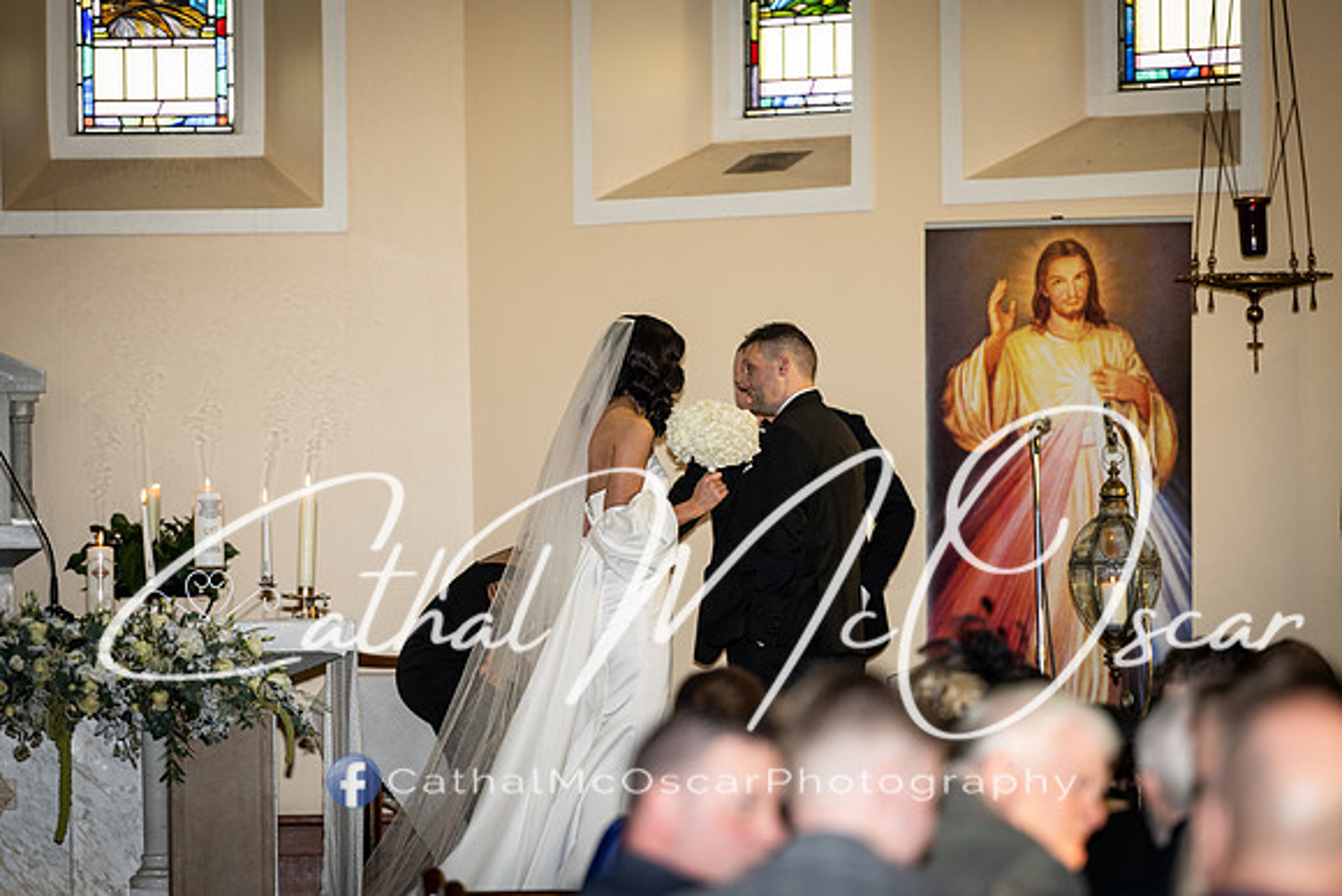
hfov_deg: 9.7
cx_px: 671
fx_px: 7872
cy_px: 448
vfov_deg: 6.5
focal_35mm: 211
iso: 400
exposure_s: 1/250
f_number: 2.8
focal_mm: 200
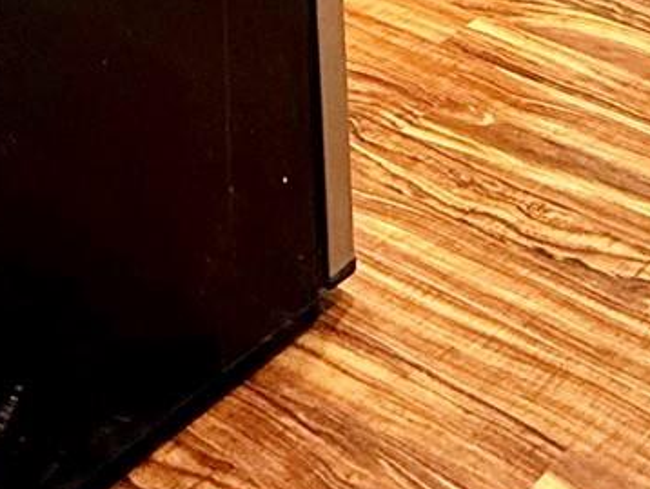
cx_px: 527
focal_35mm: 80
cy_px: -451
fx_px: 1503
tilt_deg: -9.6
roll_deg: +1.8
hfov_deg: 24.0
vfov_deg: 15.3
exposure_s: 1/60
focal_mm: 2.22
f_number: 2.2
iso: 200
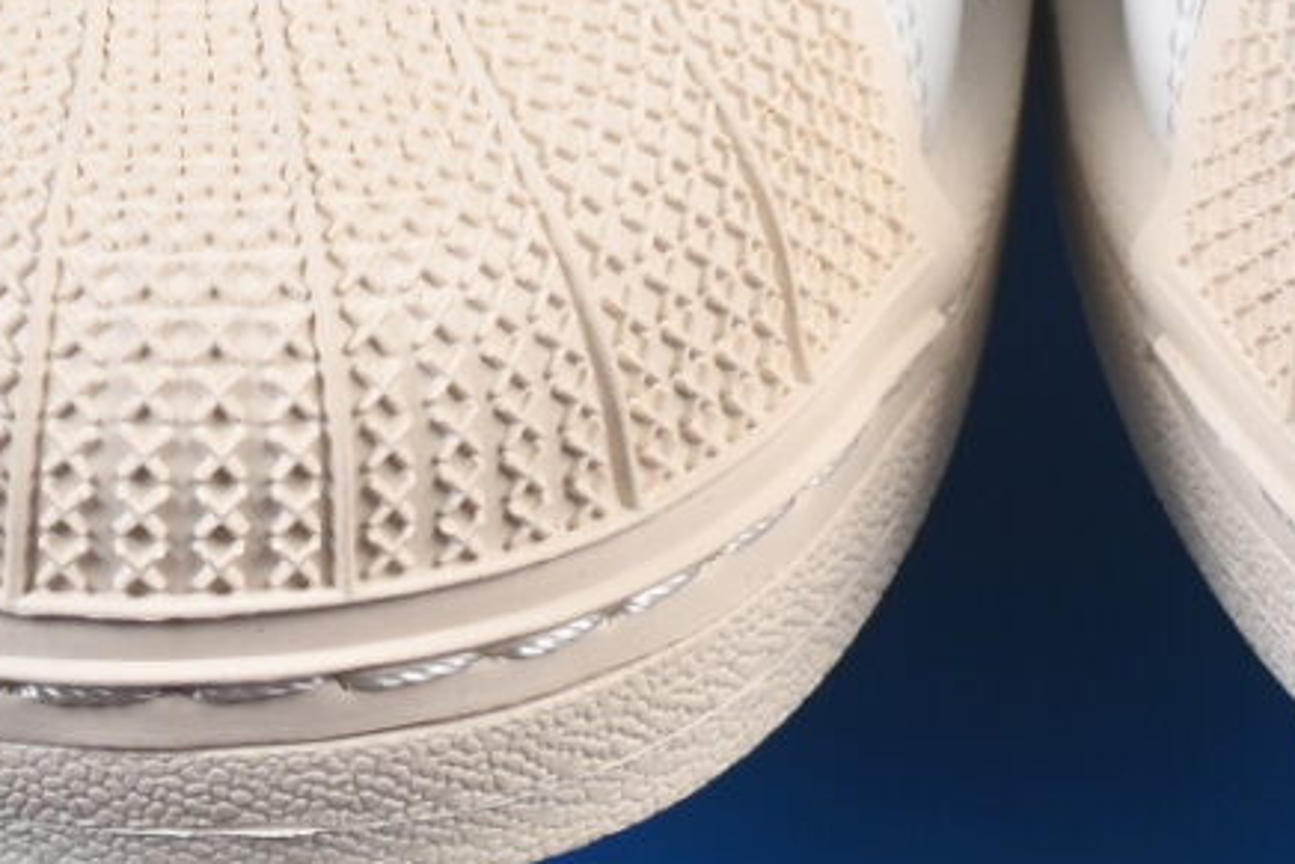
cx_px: 1096
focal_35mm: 440
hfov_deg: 4.7
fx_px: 15832
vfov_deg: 3.1
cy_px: -681
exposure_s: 1/80
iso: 160
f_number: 8
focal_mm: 50
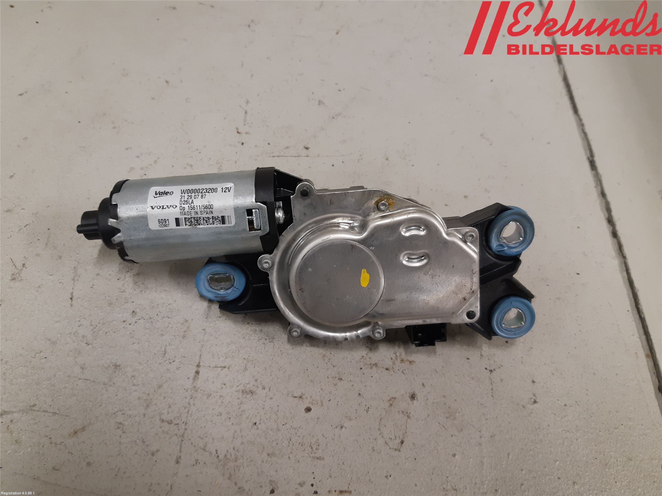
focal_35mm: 26
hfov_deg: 67.3
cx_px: 331
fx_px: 497
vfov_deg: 53.1
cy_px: 248
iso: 125
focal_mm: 3.93
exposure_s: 1/50
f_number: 1.7
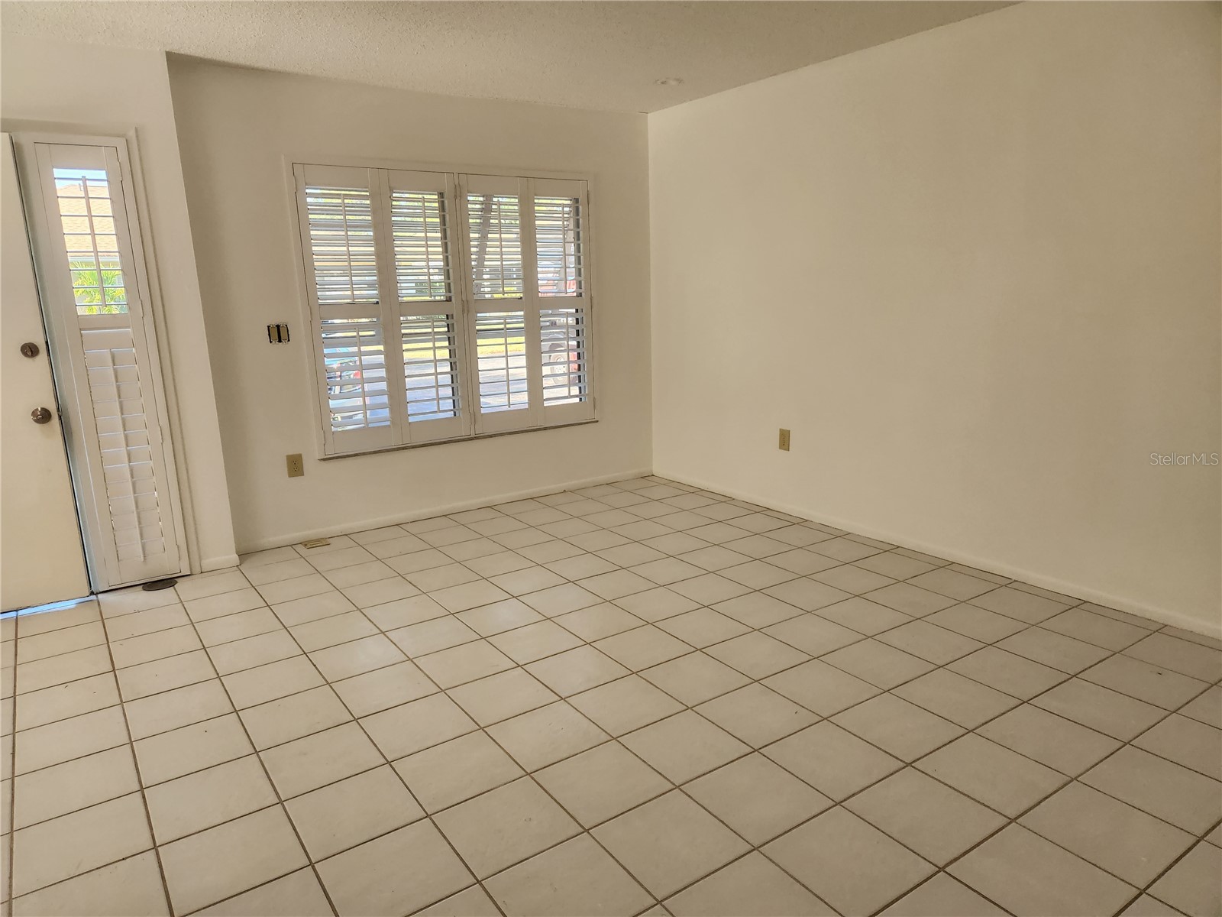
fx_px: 812
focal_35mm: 23
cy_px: 458
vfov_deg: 58.9
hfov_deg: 73.9
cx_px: 611
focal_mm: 5.4
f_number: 1.8
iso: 200
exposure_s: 1/180
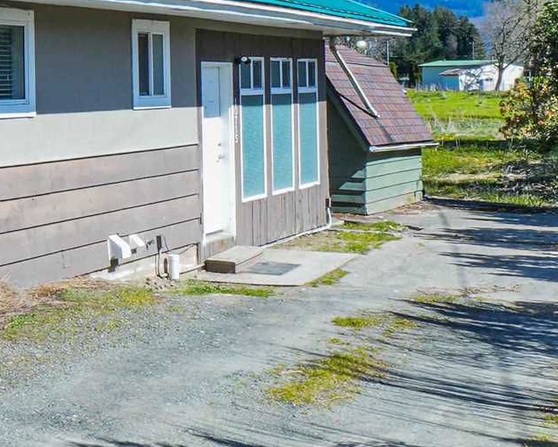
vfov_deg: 21.7
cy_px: -2
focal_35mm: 68
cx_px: -193
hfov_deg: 24.0
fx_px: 1123
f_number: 16
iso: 100
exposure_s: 1/30
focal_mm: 10
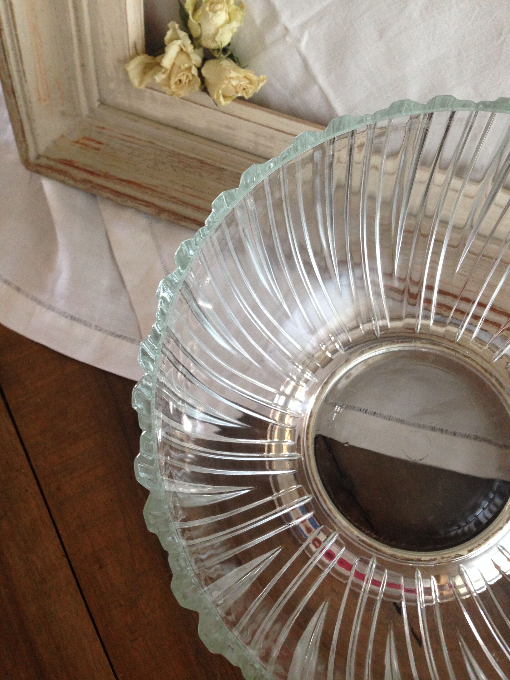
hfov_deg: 42.9
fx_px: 648
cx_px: 255
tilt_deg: -71.1
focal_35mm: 33
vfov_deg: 55.4
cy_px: 340
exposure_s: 1/20
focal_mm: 4.12
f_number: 2.4
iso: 160
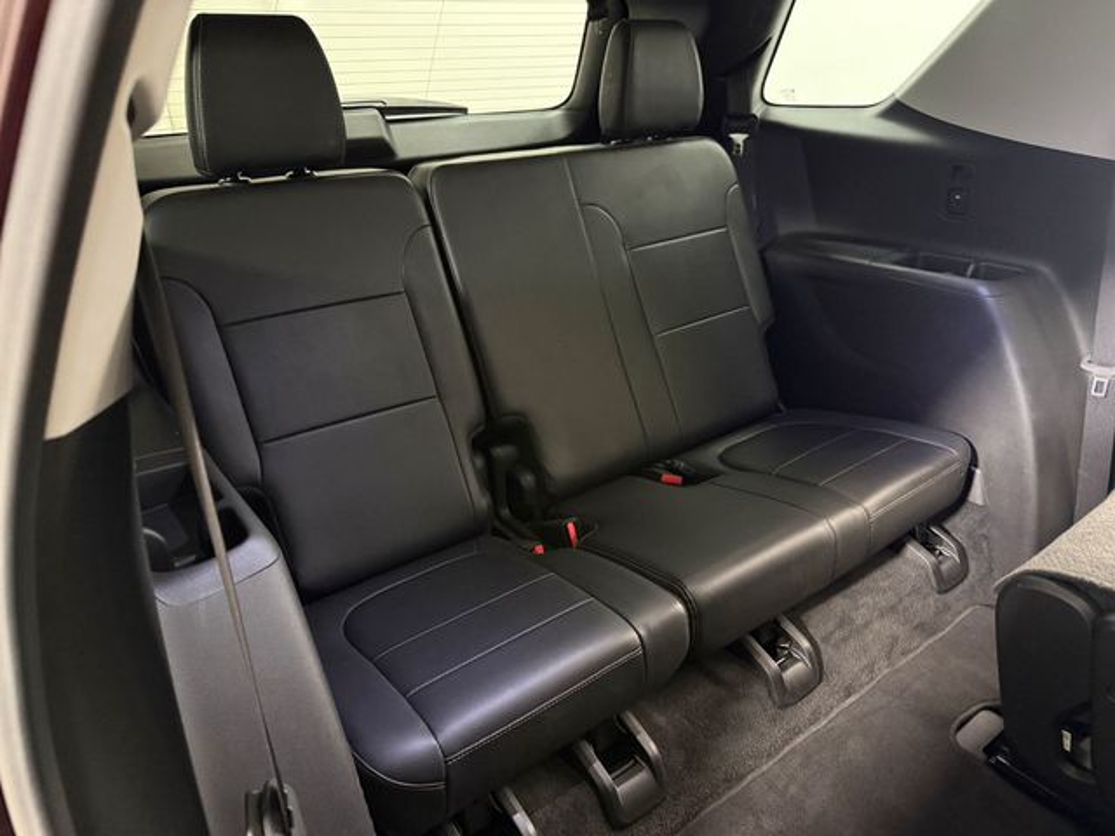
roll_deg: +3.1
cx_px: 558
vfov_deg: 56.8
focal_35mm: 24
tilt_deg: -22.5
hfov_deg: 71.6
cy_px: 418
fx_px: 773
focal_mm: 6.76
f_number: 1.78
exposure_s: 1/30
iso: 1250
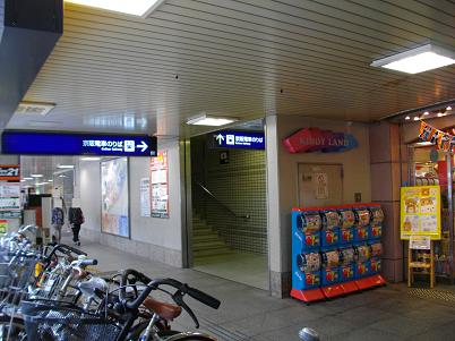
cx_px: 228
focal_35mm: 32
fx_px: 420
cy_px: 170
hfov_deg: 56.8
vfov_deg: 44.1
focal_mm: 5.7
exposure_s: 1/60
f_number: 2.9
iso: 200
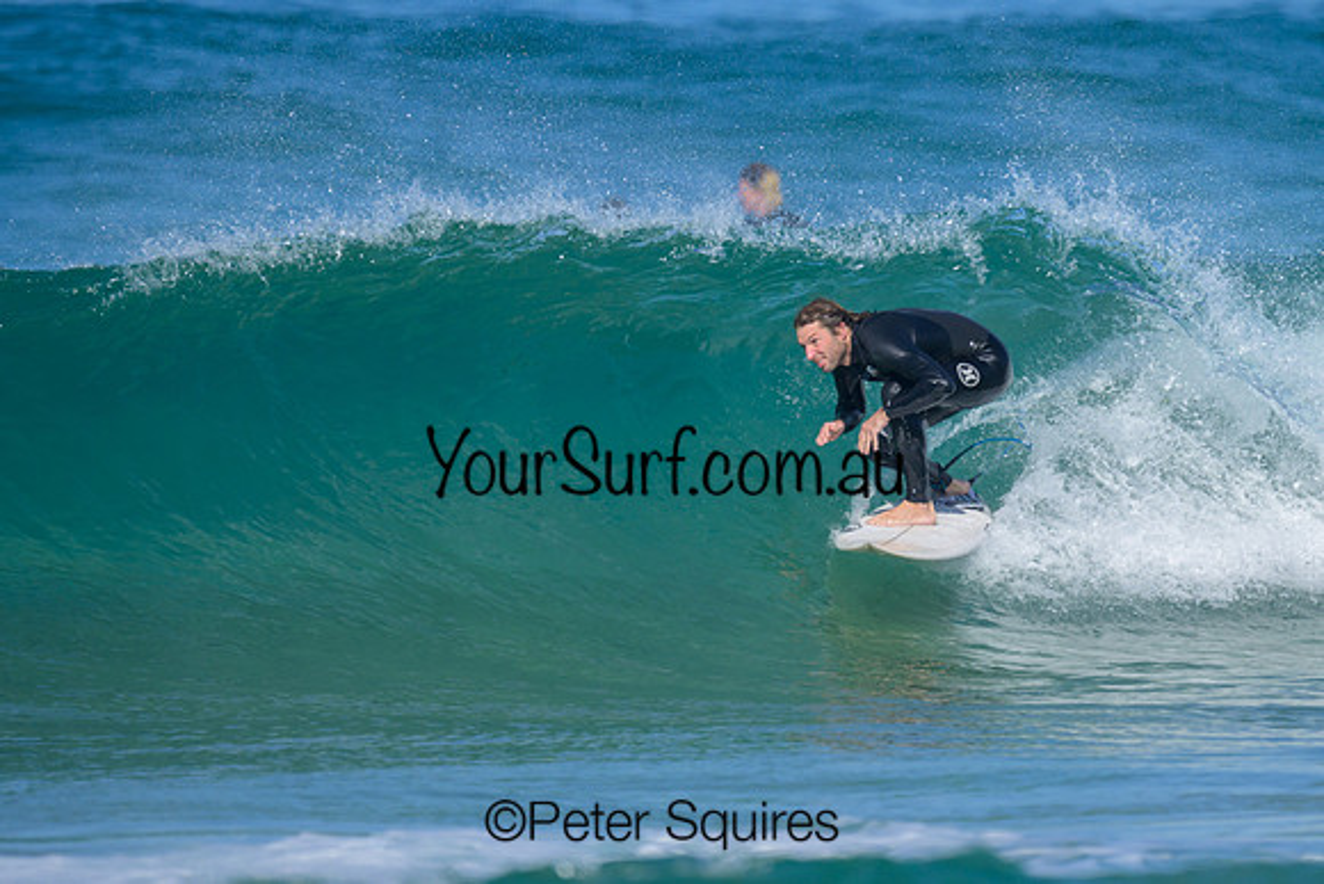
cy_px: 398
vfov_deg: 1.2
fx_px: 40492
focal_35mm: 1101
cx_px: 814
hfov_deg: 1.9
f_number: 6.3
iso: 220
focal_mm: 800
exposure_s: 1/2000
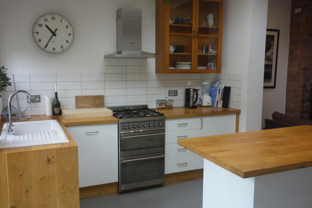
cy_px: 104
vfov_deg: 37.9
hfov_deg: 54.4
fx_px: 303
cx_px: 156
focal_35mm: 35
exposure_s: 1/80
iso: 125
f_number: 2.8
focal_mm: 12.94
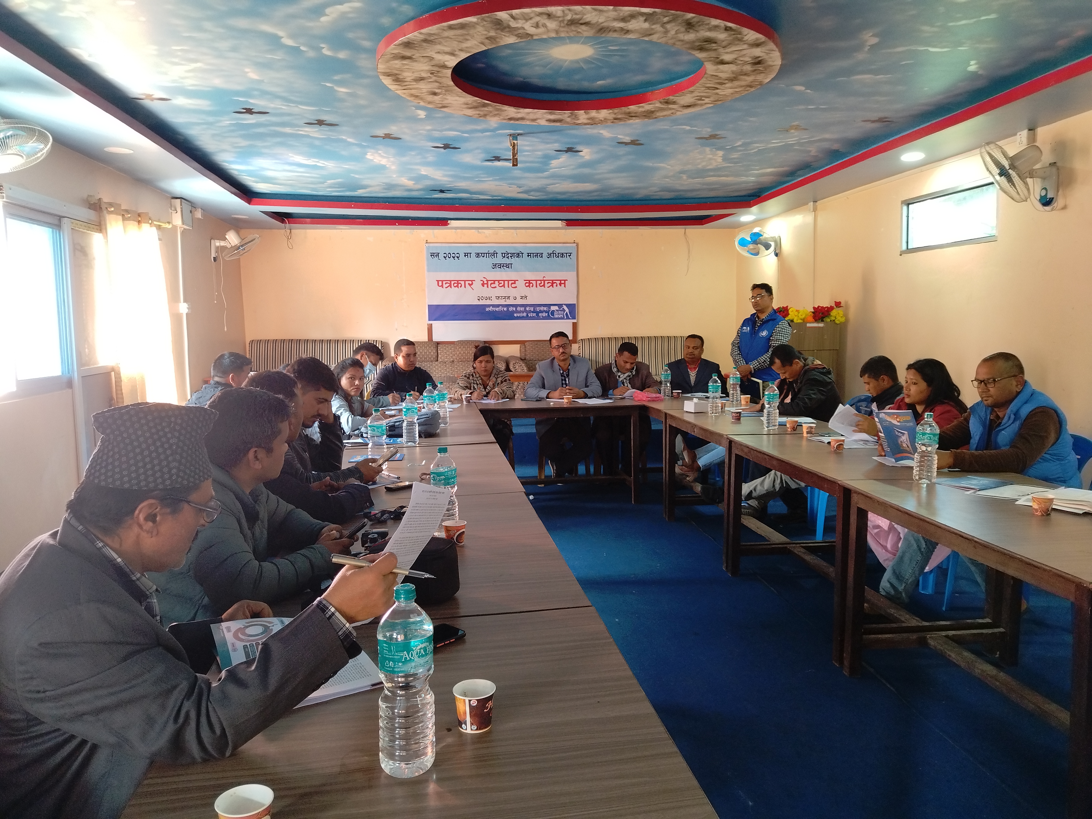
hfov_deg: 65.3
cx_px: 546
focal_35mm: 27
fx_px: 852
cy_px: 410
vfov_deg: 51.4
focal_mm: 4.74
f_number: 1.79
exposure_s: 1/25
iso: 147
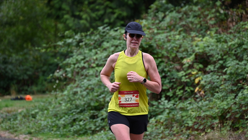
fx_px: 1407
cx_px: 124
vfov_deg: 5.7
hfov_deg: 10.1
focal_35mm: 214
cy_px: 64
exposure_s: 1/400
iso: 400
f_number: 6.3
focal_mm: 200
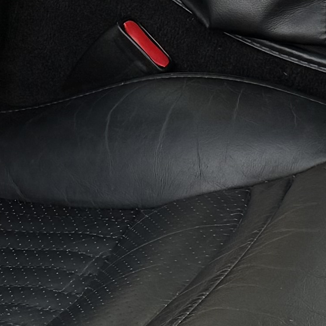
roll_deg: -2.6
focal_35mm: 163
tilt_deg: -23.1
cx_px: -6
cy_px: -73
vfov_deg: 10.5
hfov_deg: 10.6
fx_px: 1737
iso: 200
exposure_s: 1/243
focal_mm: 6.76
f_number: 1.78
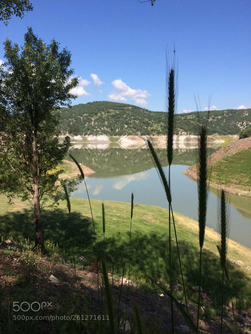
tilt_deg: -8.9
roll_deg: -0.3
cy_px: 167
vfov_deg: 61.7
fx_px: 280
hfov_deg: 48.2
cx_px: 126
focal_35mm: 29
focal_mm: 4.15
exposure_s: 1/2160
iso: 32
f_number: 2.2
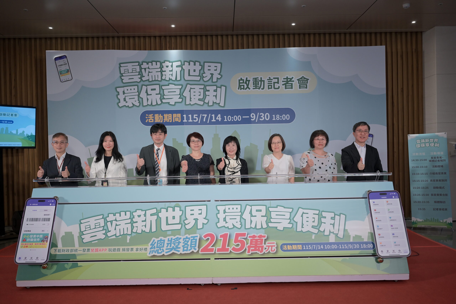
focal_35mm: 30
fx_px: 386
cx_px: 228
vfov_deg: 43.0
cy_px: 152
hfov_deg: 61.1
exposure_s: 1/125
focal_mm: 30.5
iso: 1000
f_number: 5
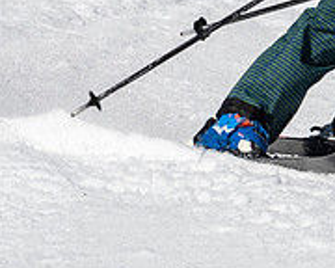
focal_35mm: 2342
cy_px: -5
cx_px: 332
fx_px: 23220
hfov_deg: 0.8
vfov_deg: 0.7
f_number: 8
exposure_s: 1/2000
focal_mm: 400
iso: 200
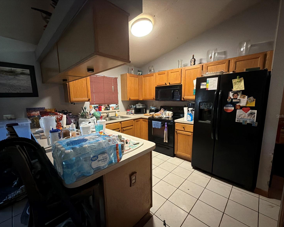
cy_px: 116
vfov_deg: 84.0
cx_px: 139
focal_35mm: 15
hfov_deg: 96.8
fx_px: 126
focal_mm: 2.22
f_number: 2.2
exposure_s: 1/40
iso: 1000
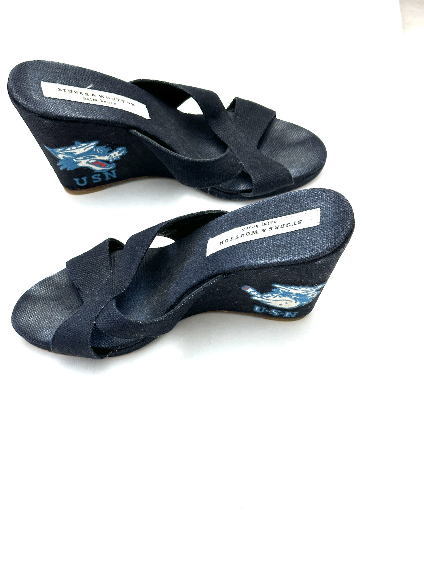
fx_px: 784
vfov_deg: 39.7
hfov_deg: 30.3
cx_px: 212
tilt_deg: -56.6
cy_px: 283
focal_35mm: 48
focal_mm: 6.86
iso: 100
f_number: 1.78
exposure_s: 1/60
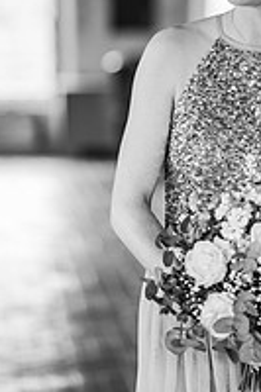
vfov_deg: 10.7
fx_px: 2081
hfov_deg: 7.2
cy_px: 71
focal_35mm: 191
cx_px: 205
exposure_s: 1/200
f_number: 1.8
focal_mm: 85
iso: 360
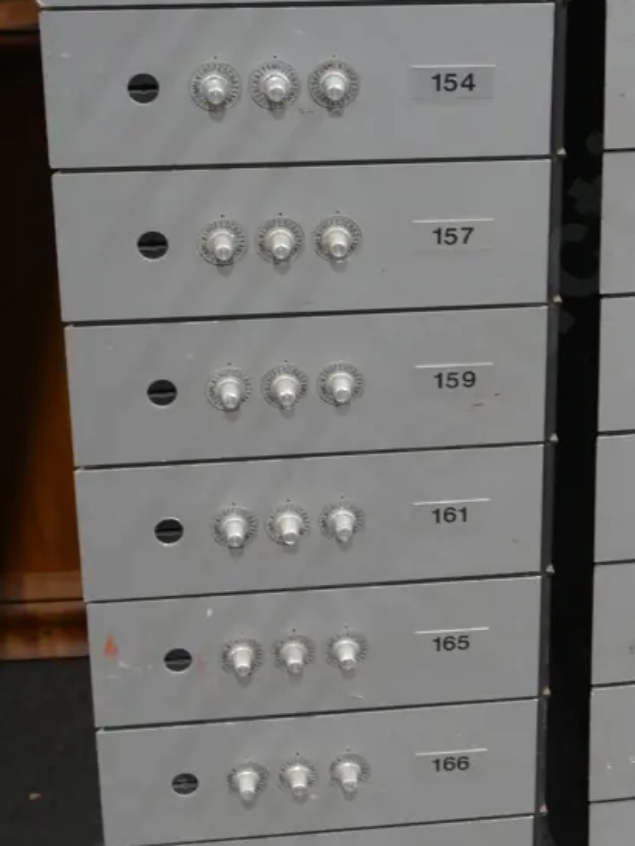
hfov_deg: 17.0
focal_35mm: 86
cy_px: 312
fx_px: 2103
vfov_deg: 22.7
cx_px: 537
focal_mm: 23
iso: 640
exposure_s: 1/60
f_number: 5.1
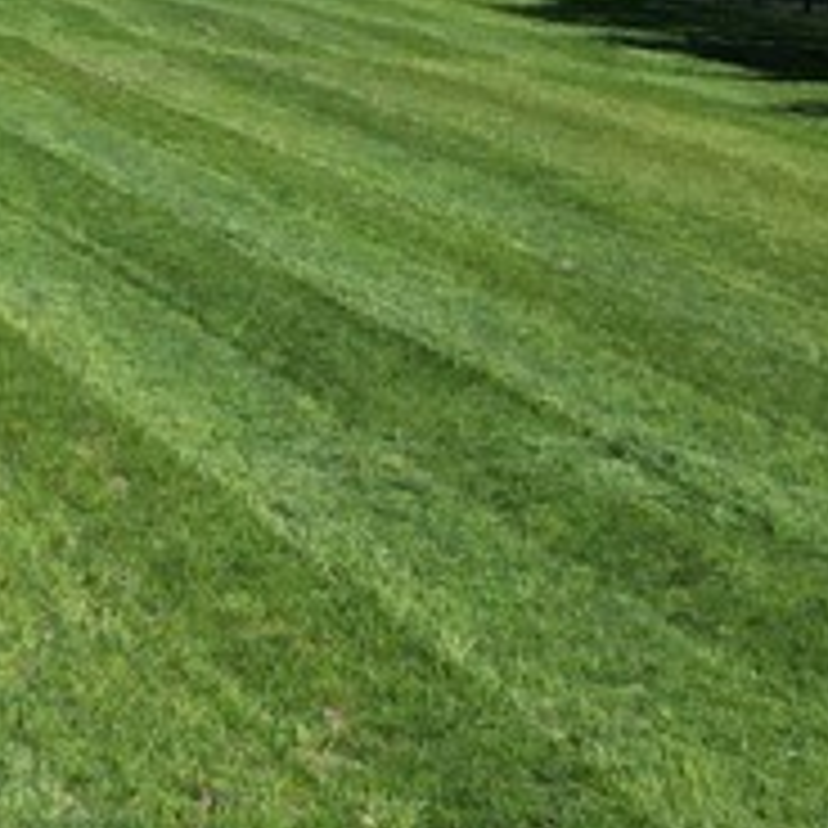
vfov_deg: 13.3
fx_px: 3193
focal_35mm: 118
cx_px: -450
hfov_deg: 13.8
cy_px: -662
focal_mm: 6.72
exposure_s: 1/2500
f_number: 1.7
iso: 100
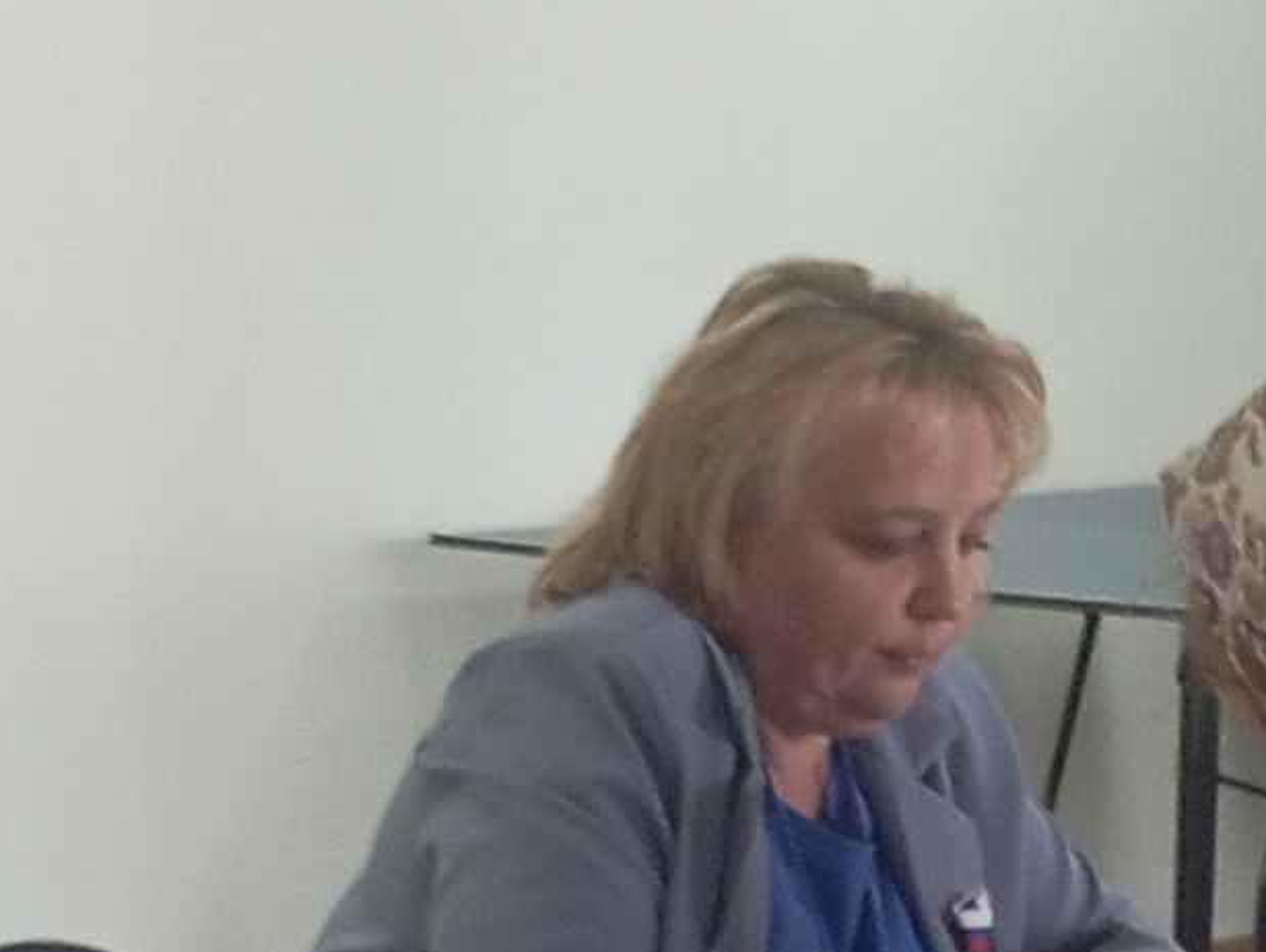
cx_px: 592
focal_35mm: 186
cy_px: 1016
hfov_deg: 10.6
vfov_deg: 8.0
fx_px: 6811
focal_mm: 4.22
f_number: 1.8
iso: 276
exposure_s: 1/33.3
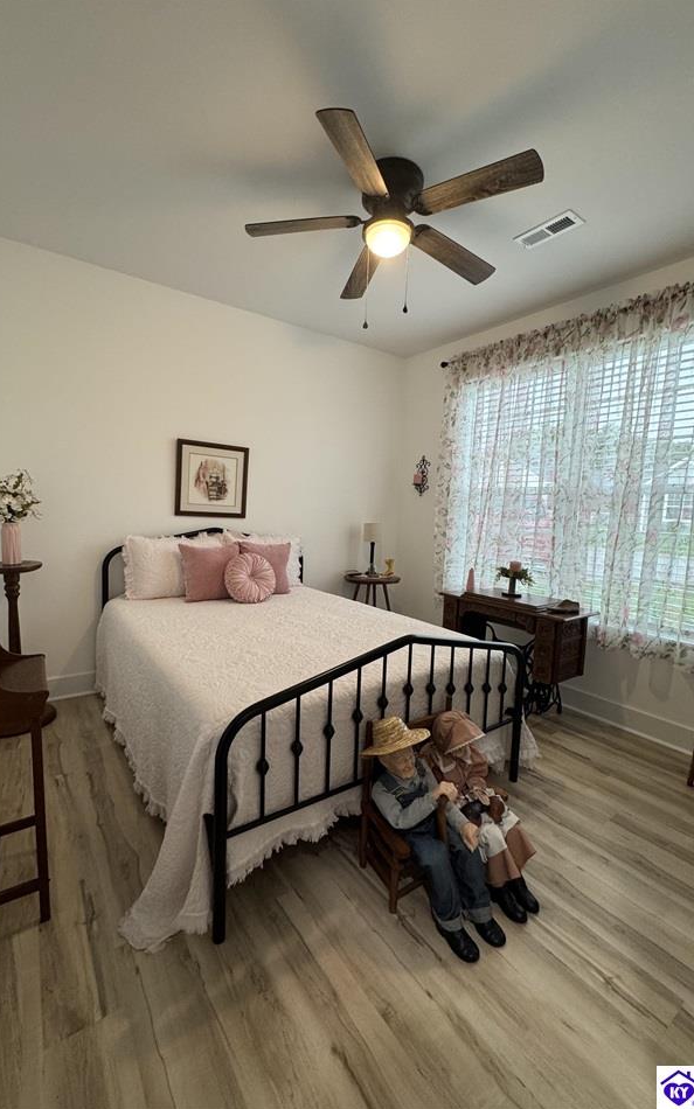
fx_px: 454
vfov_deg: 101.5
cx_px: 329
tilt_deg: -6.7
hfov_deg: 74.8
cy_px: 552
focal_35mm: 15
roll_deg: -1.5
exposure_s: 1/60
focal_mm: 2.22
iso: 250
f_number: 2.2
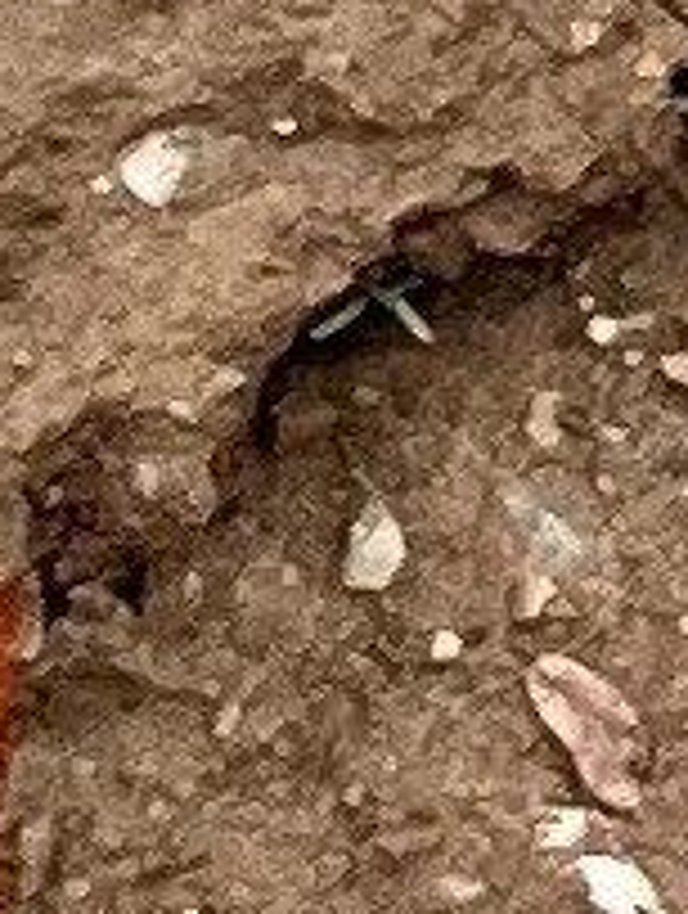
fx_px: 1664
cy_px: 984
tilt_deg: -69.3
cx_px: -63
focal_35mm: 63
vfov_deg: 28.2
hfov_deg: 22.1
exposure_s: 1/1175
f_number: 1.6
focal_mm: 5.1
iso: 50
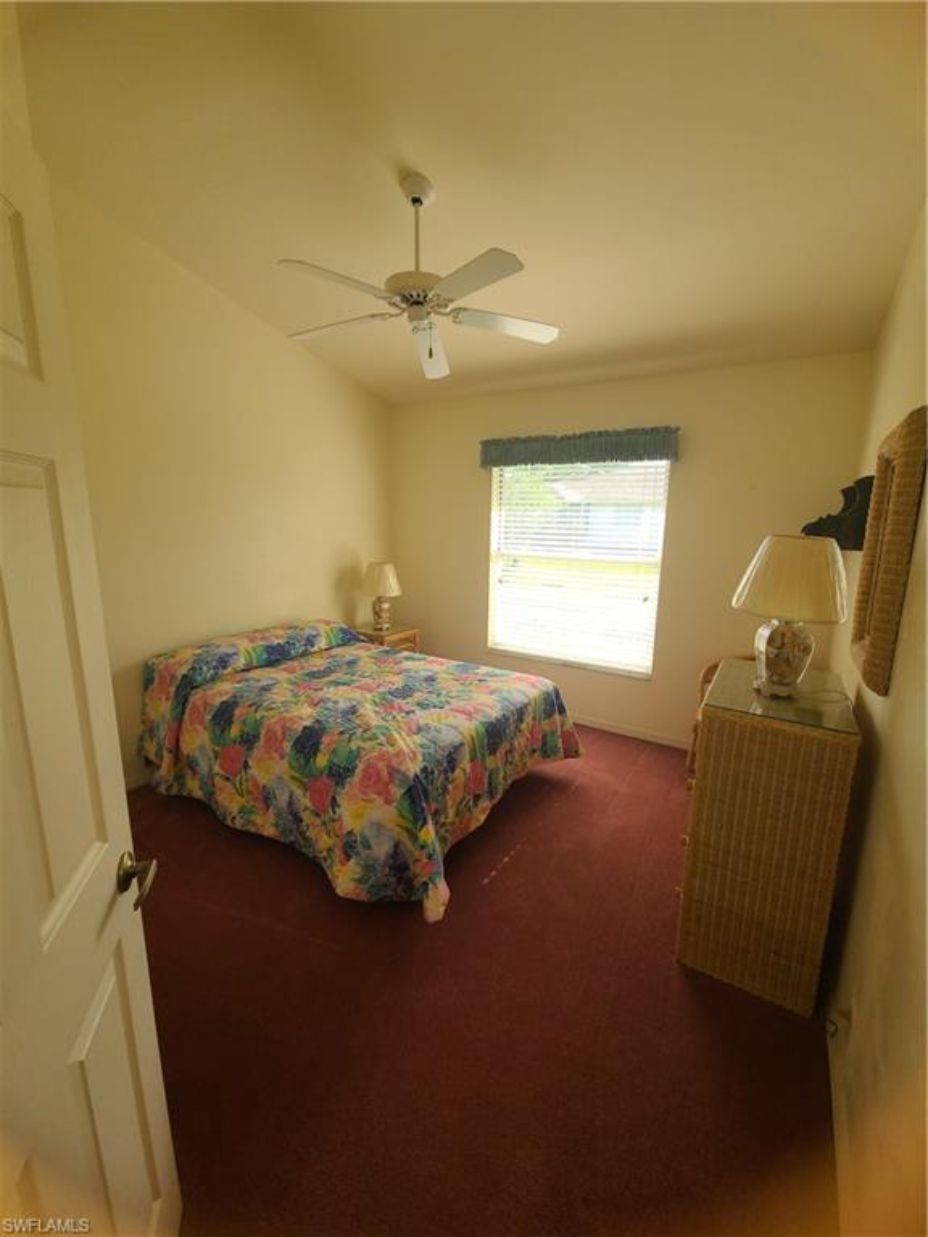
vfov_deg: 106.2
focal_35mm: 13
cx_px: 464
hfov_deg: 89.9
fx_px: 465
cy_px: 618
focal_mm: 2.2
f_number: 2.2
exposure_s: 1/121
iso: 64
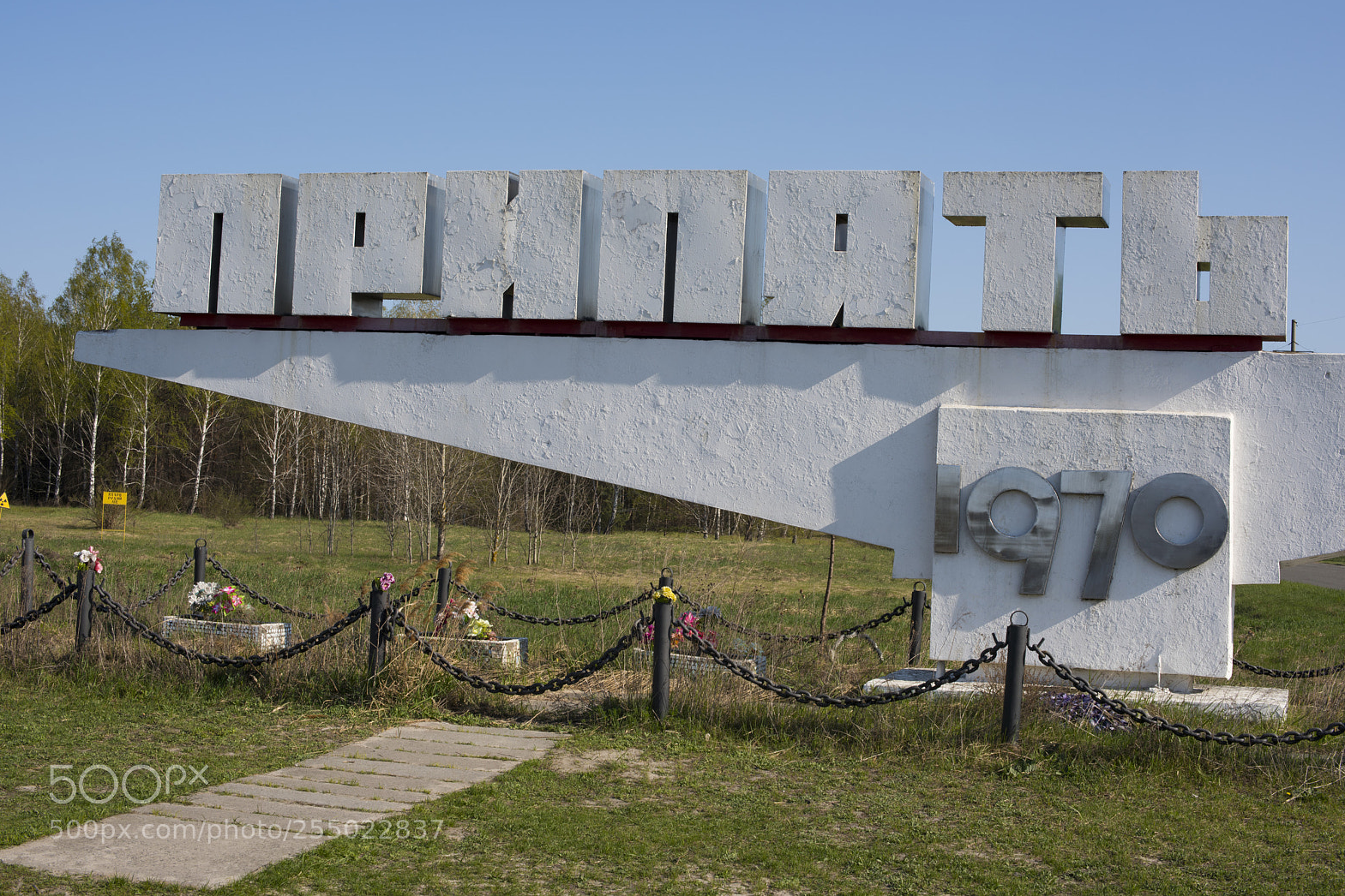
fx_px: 1905
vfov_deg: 26.5
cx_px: 682
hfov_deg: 38.9
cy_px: 439
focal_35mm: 51
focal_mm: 50
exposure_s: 1/100
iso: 100
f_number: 16
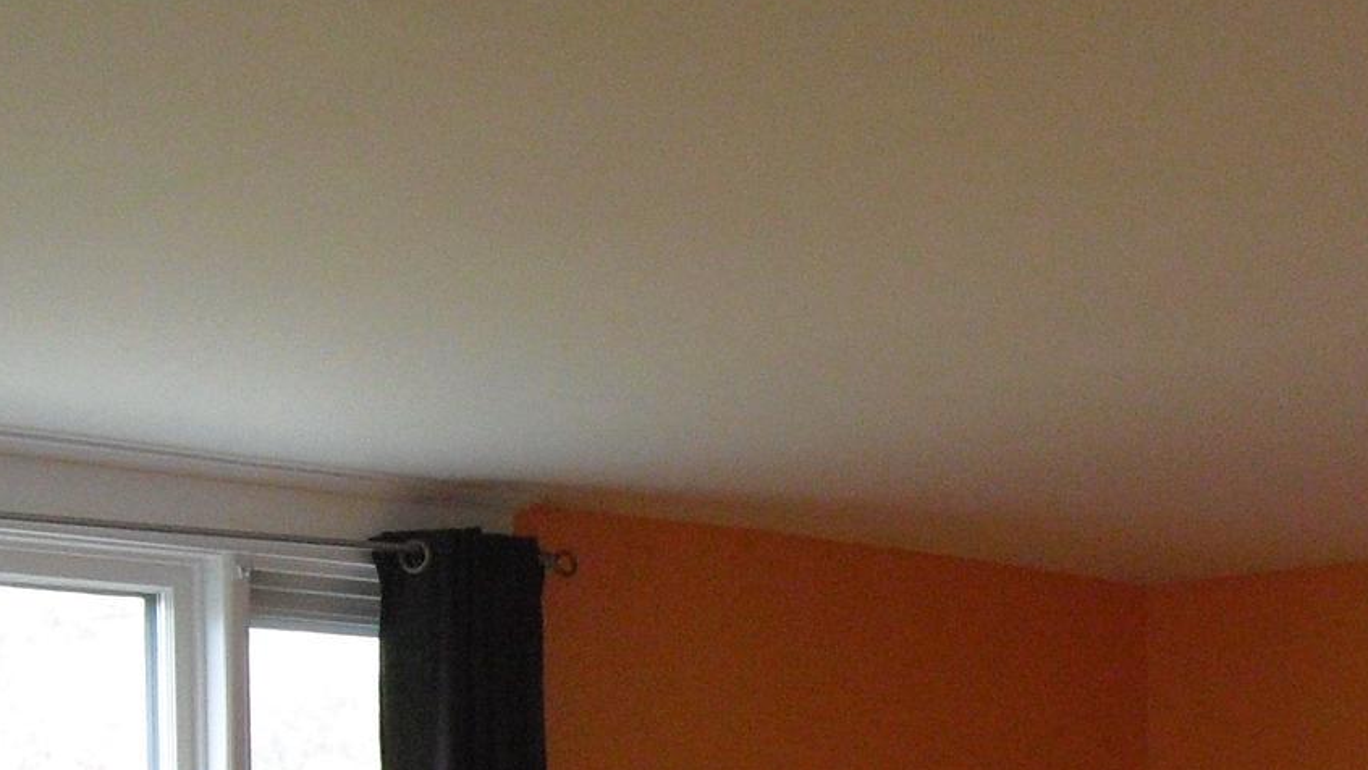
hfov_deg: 22.3
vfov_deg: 12.1
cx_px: 1019
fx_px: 3446
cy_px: 1202
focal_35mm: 95
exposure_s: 1/125
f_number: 3.1
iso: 400
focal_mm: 6.3
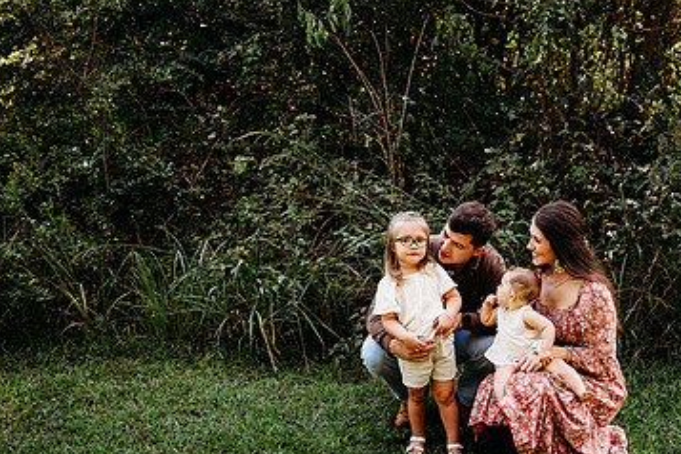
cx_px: 475
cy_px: 291
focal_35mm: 39
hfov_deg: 48.4
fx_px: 738
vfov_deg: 34.0
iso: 100
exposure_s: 1/320
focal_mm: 24
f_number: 2.2
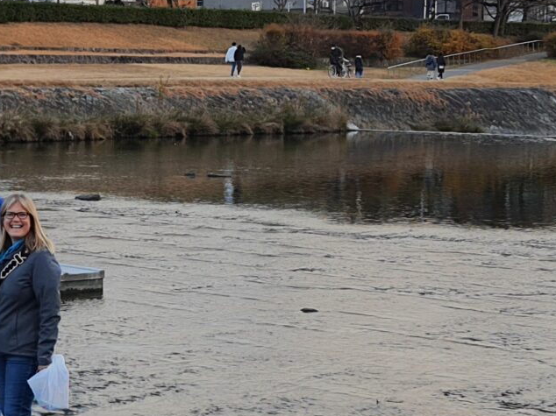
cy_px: 155
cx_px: -24
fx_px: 1686
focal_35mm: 105
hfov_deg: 18.2
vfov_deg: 14.1
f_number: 1.7
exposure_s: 1/366
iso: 50
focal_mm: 4.32
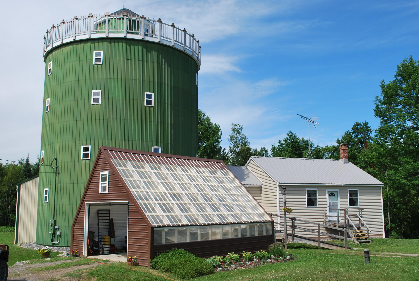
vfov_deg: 37.0
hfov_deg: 53.0
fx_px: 420
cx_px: 210
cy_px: 140
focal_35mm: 36
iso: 100
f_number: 8
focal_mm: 24
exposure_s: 1/250
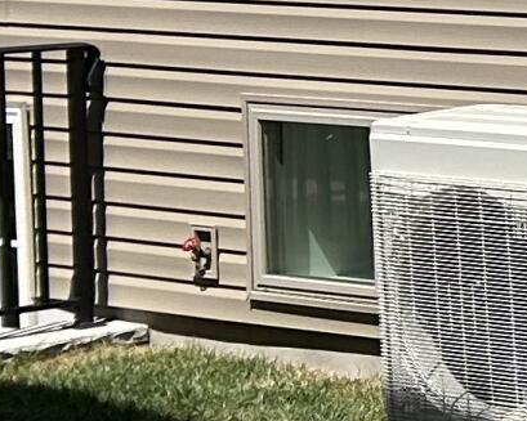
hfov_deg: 7.9
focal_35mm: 186
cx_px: 1901
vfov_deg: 8.3
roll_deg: -0.6
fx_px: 2900
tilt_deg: -3.7
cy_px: -15
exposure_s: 1/6211
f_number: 1.5
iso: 50
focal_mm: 5.7
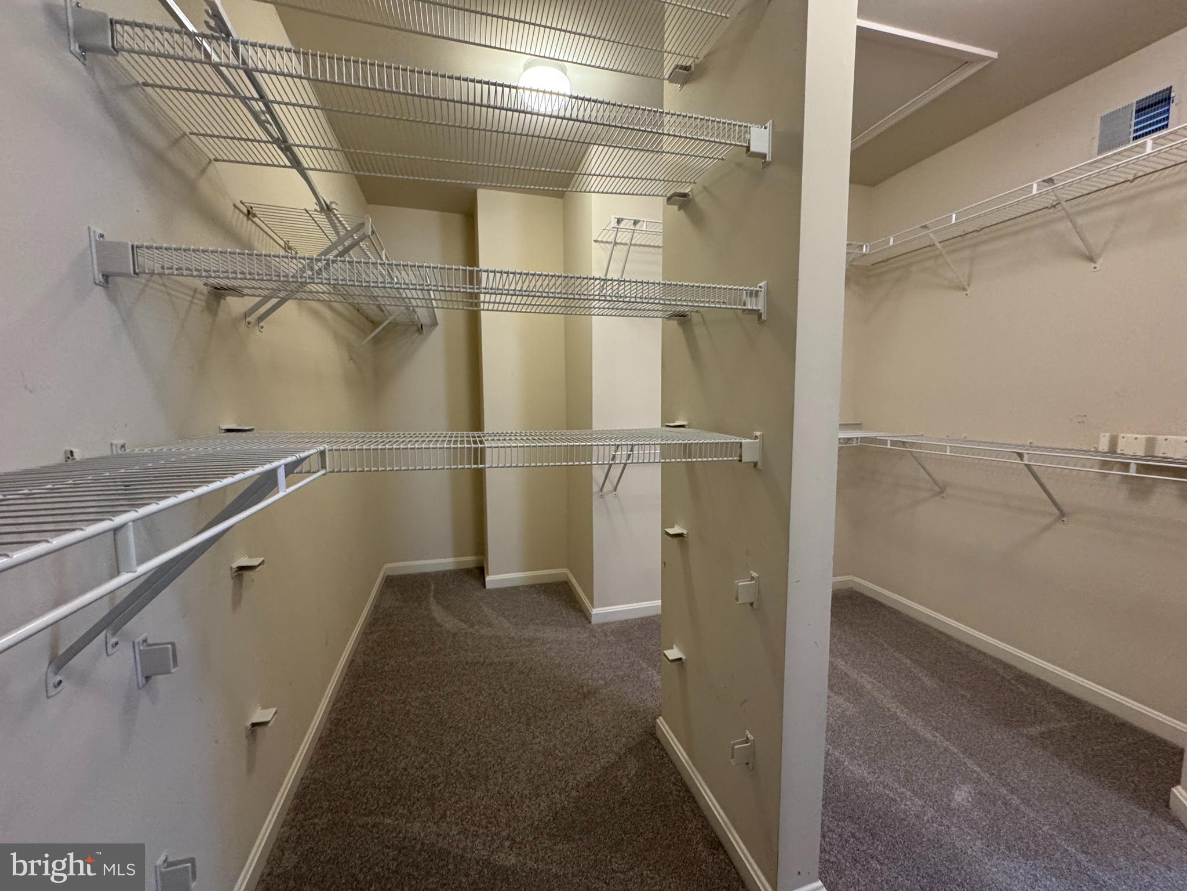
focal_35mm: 14
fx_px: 480
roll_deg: +0.7
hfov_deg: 102.1
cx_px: 594
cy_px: 446
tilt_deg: -6.2
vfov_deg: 85.7
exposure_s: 1/60
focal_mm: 2.22
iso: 500
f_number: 2.2
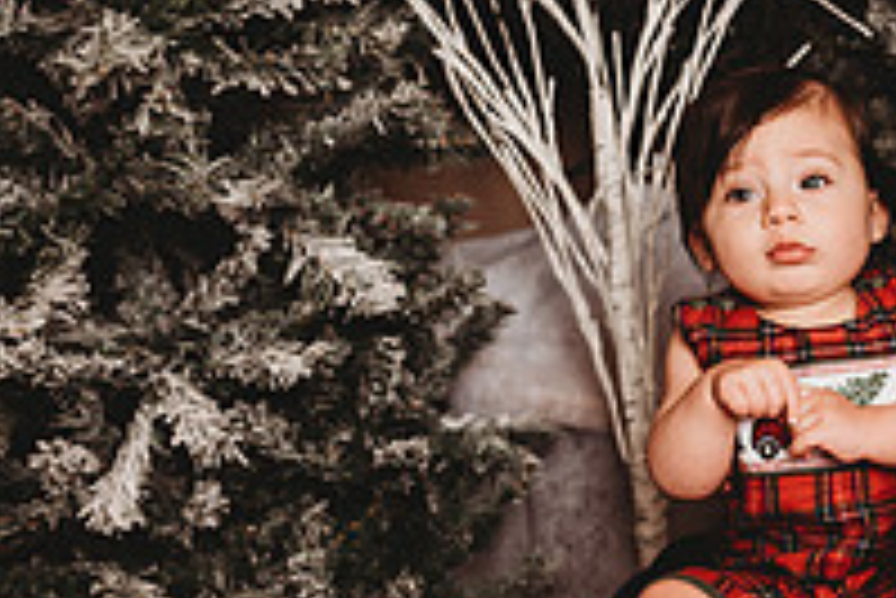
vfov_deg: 19.5
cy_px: 344
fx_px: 1743
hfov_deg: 26.0
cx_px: 1054
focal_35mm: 70
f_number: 3.2
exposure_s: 1/160
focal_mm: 24
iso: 100
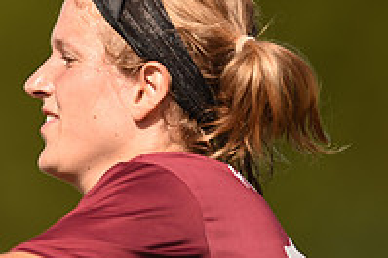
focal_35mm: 1167
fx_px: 12557
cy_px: 202
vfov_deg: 1.2
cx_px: -27
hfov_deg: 1.8
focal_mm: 400
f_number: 3.2
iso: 100
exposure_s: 1/2000
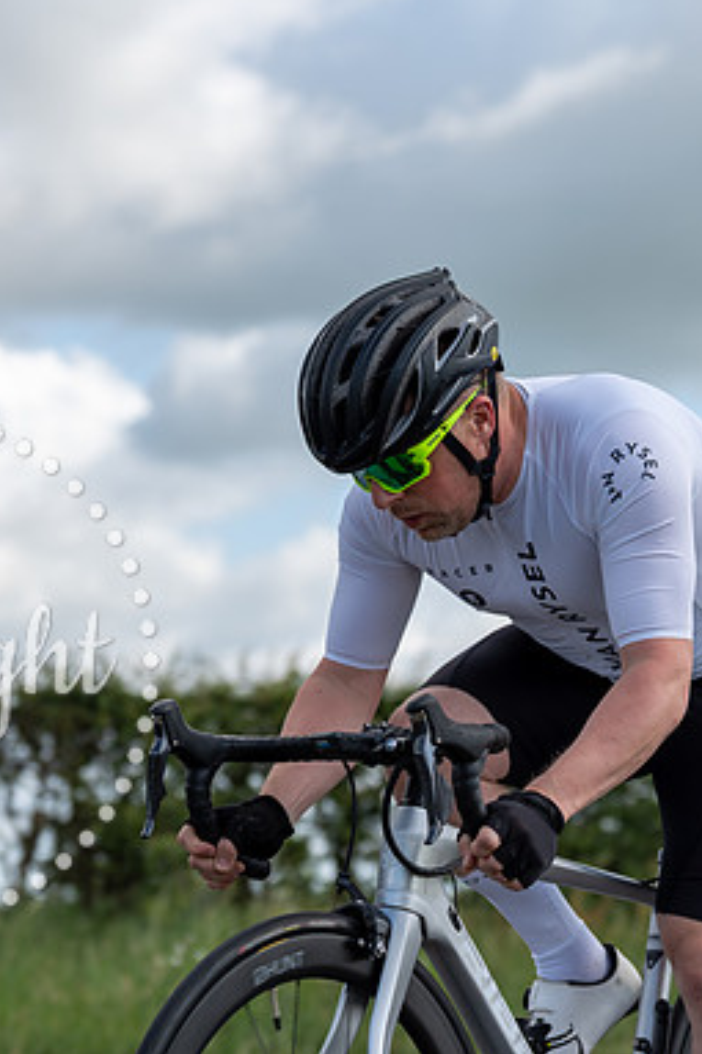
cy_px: 524
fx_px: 3103
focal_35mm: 106
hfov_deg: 12.9
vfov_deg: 19.3
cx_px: 328
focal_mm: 70
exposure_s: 1/1000
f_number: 3.5
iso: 100
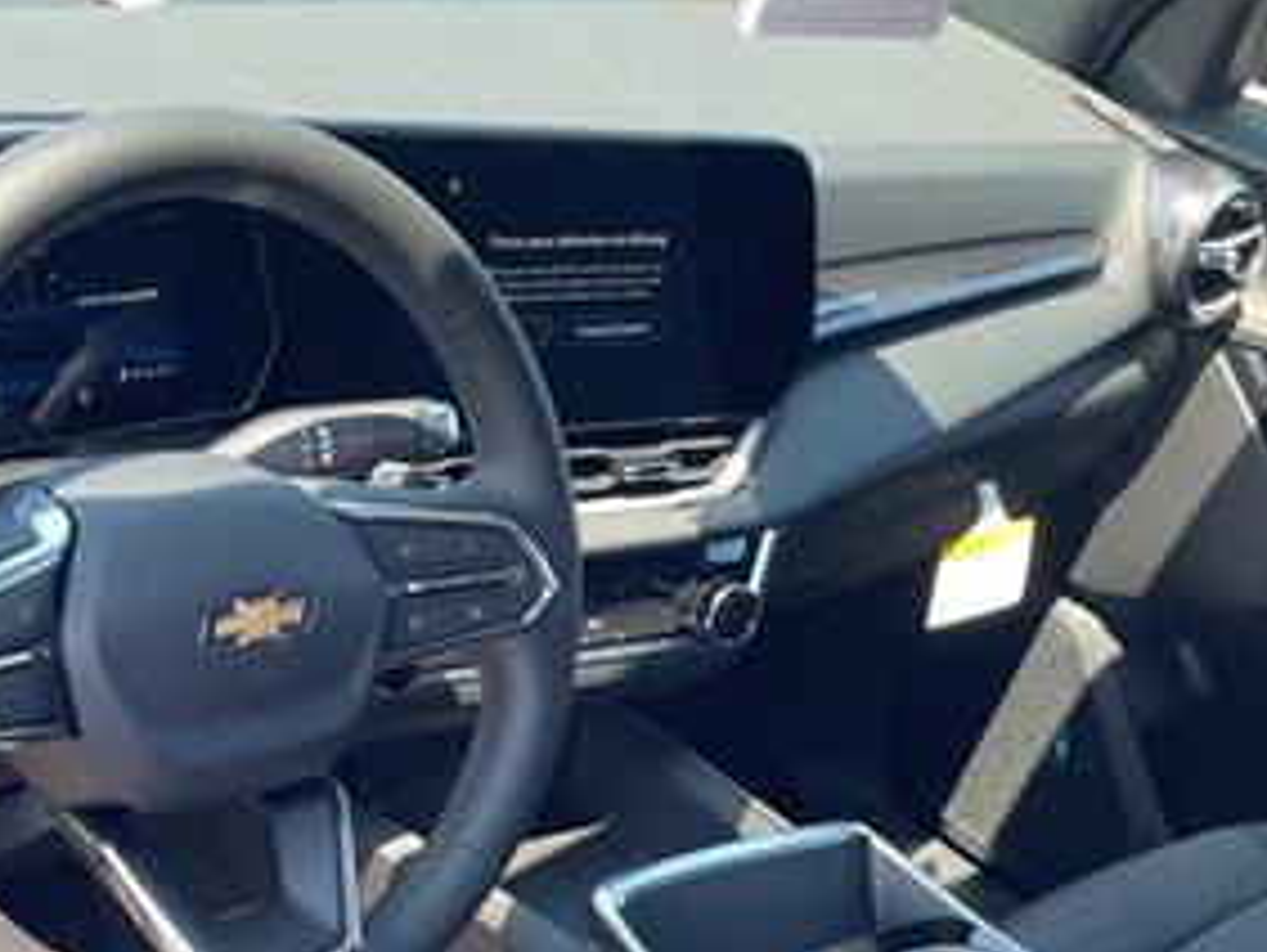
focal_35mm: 59
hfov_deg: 32.5
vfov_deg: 24.6
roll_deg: -14.2
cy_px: 705
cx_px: 481
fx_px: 2161
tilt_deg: -31.0
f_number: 1.6
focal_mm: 4.2
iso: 50
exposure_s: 1/121
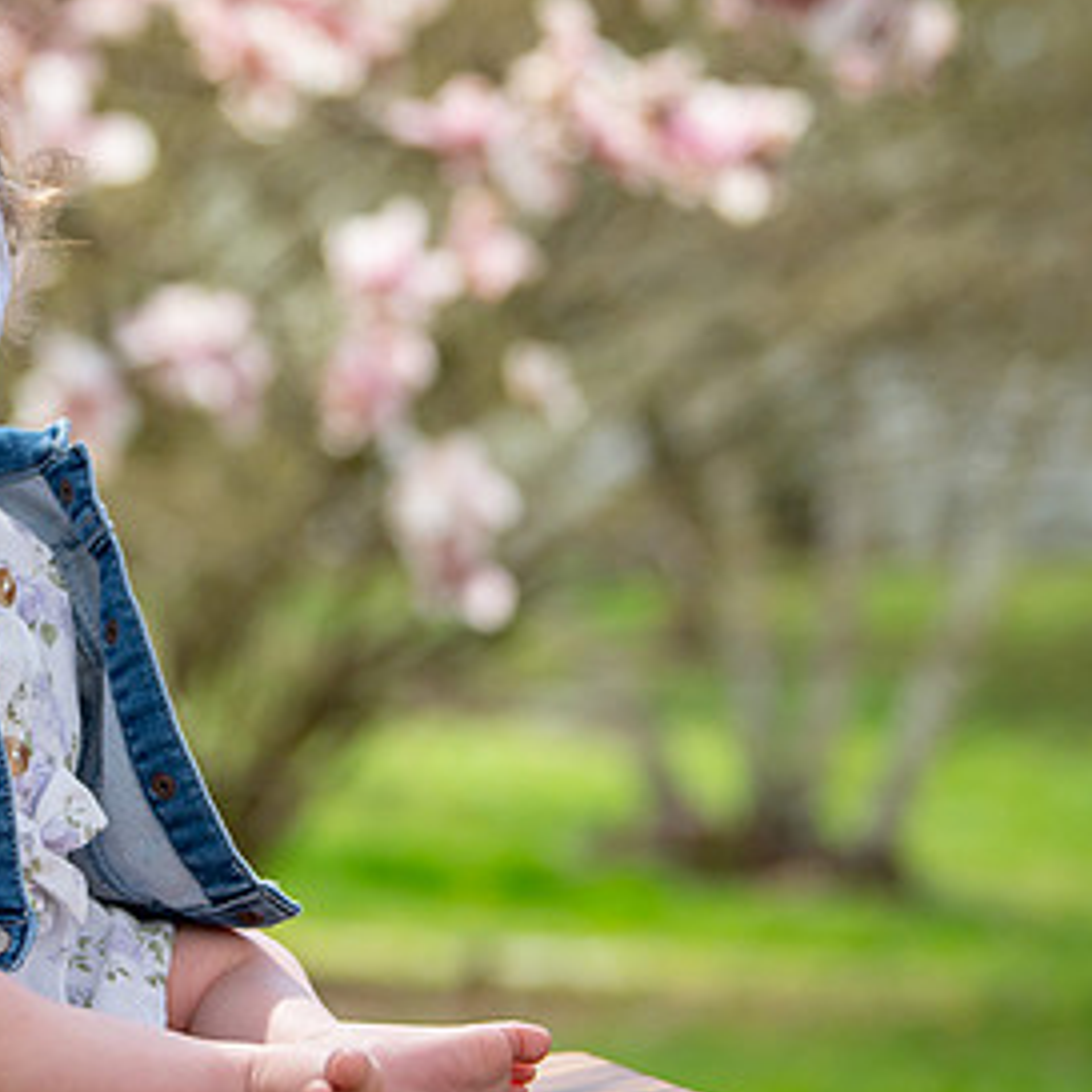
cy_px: 446
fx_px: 5211
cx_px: 42
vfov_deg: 12.0
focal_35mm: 146
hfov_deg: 11.9
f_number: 2.8
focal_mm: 70
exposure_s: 1/2500
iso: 320
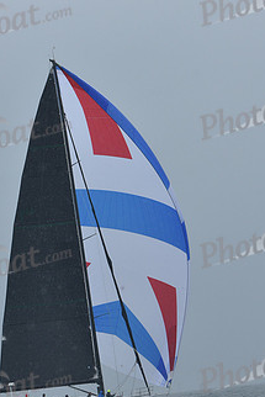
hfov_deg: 8.0
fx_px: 1886
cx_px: 136
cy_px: 190
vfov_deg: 12.0
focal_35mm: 171
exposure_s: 1/1000
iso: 320
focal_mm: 95
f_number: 8
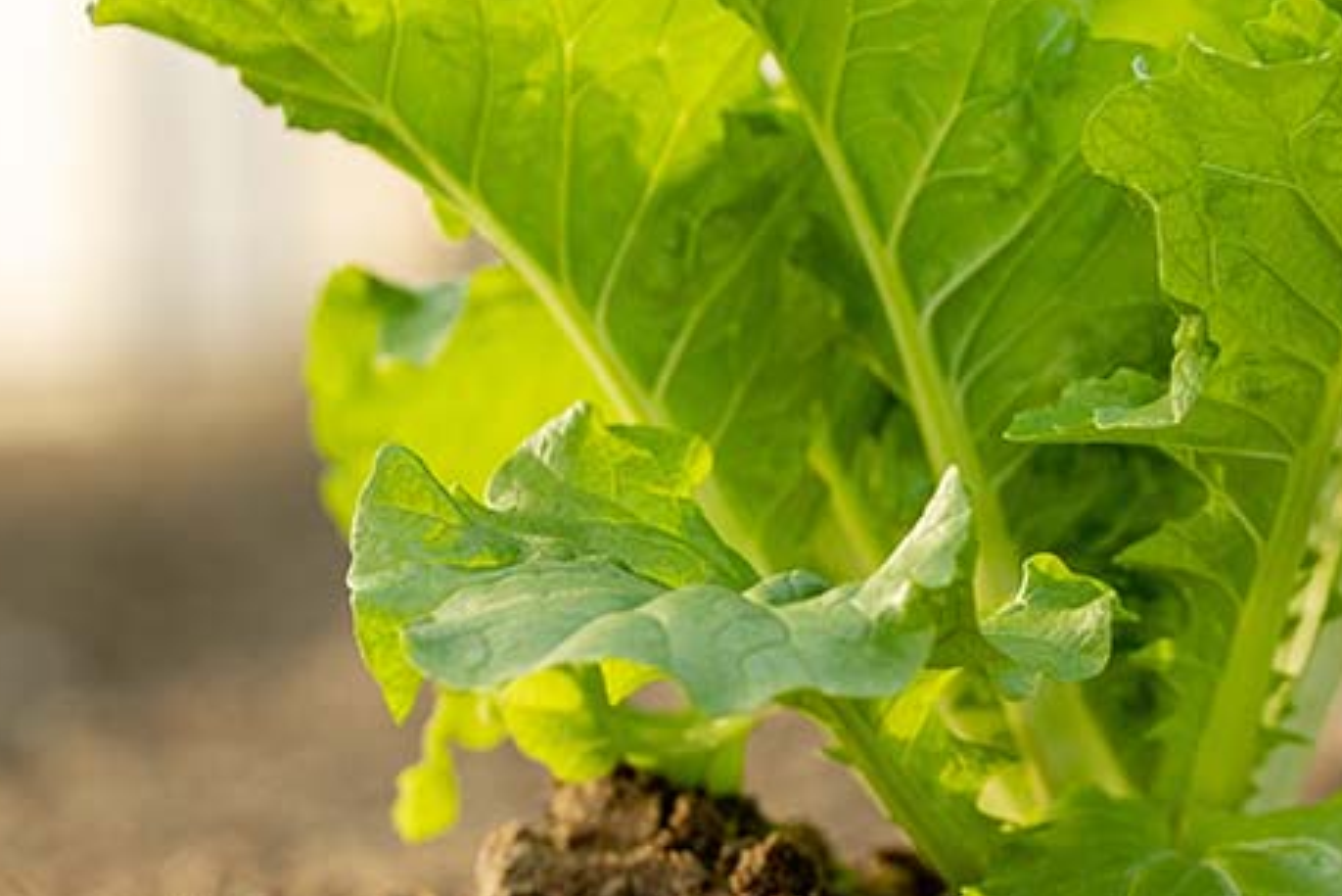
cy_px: 400
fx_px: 6973
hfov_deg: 10.9
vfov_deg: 7.3
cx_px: 1316
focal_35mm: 187
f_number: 2.8
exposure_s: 1/200
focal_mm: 89
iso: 160
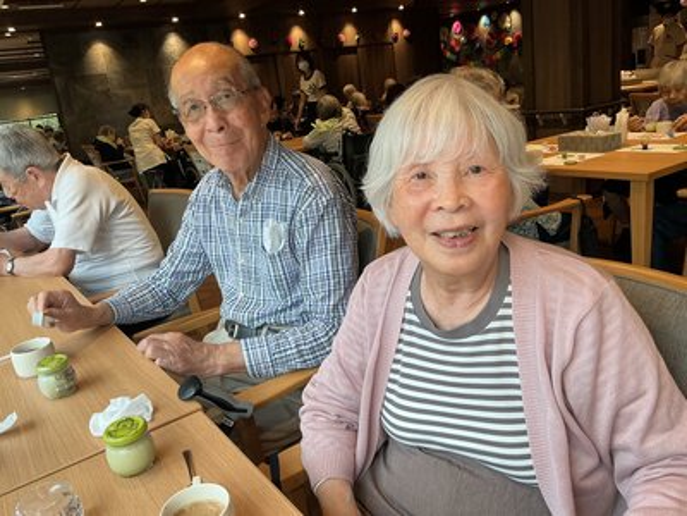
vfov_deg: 48.2
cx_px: 344
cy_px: 258
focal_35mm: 29
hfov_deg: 61.7
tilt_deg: -16.7
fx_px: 576
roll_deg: +7.4
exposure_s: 1/120
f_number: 1.8
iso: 40
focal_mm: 3
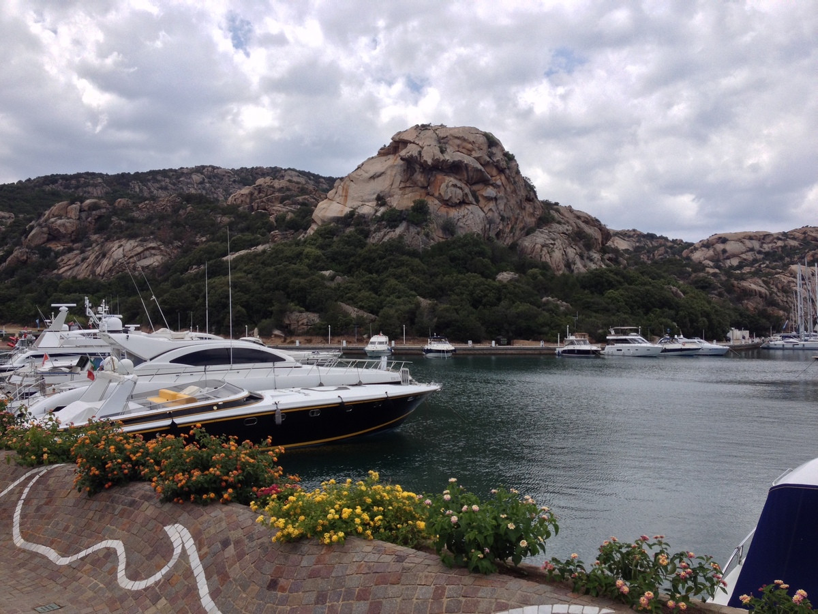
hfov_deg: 52.6
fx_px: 827
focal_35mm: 35
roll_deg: +0.4
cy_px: 307
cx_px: 409
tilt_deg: -2.2
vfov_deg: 40.7
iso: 50
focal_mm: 4.28
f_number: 2.4
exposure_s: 1/1623
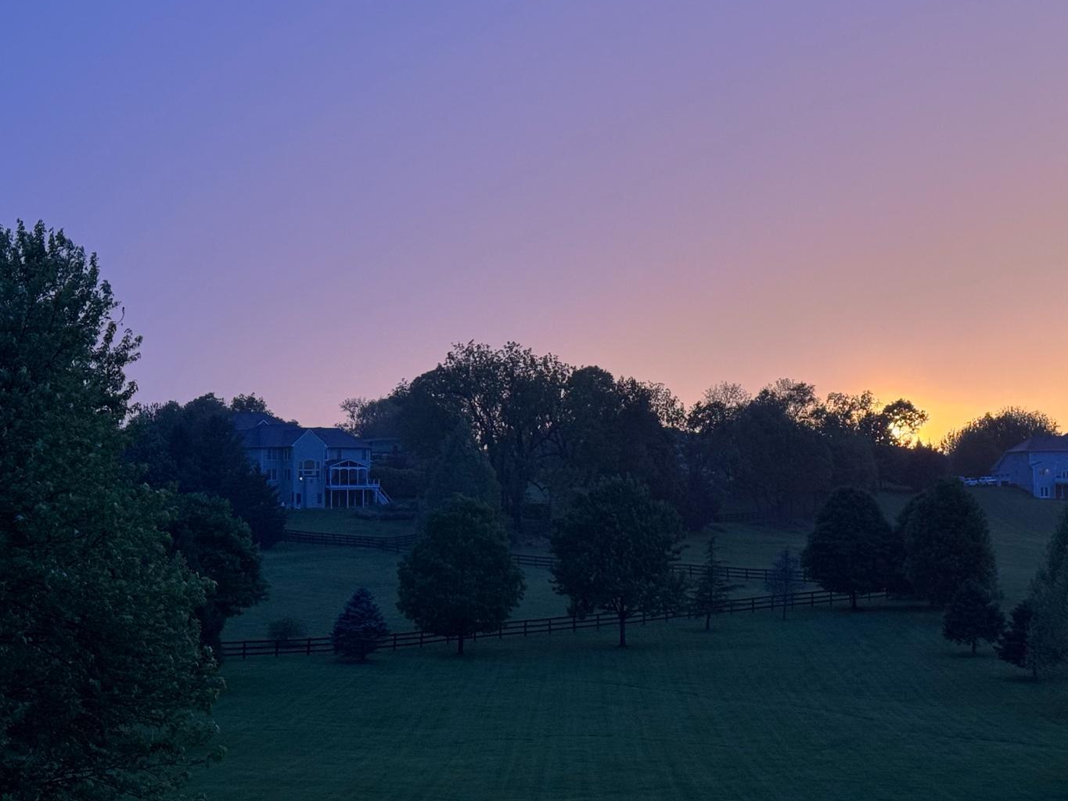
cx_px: 714
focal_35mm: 72
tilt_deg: +4.0
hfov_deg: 26.9
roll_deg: +0.8
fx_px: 2222
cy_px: 330
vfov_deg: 20.4
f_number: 1.78
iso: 125
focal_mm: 6.76
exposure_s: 1/60
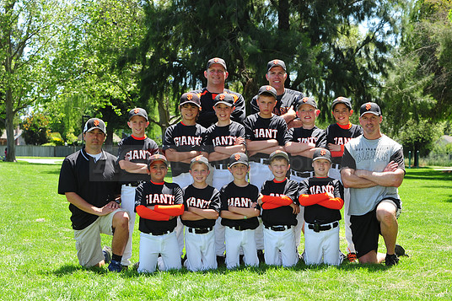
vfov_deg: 14.7
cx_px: 231
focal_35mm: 93
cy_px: 156
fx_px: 1167
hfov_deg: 21.9
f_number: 8
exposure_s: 1/160
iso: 200
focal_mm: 86
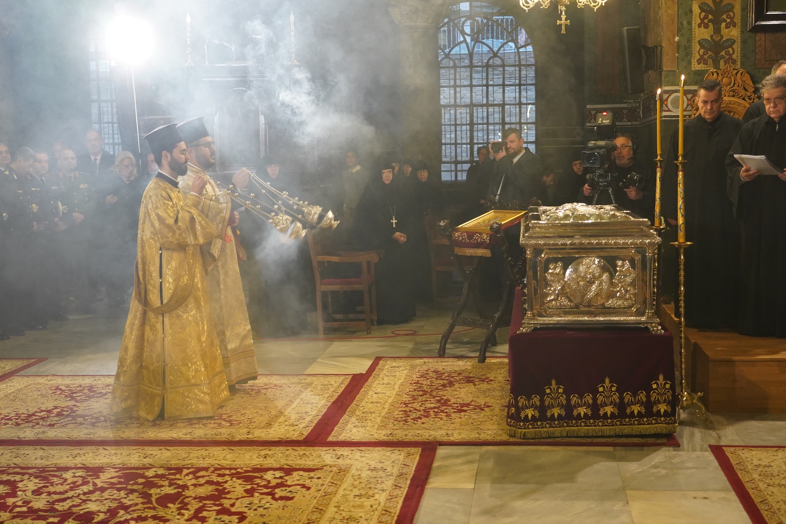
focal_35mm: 48
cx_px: 393
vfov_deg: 28.1
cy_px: 262
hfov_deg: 41.1
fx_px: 1048
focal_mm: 48
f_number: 4
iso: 4000
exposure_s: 1/160
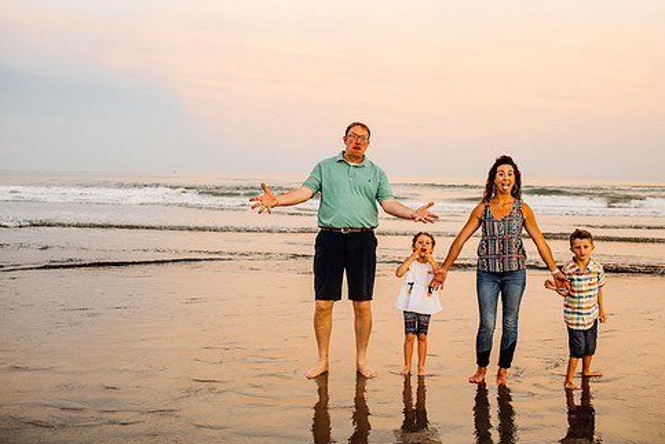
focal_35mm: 42
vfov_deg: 31.9
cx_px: 351
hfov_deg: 46.4
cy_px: 192
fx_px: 776
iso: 320
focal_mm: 35
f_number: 2.8
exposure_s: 1/200
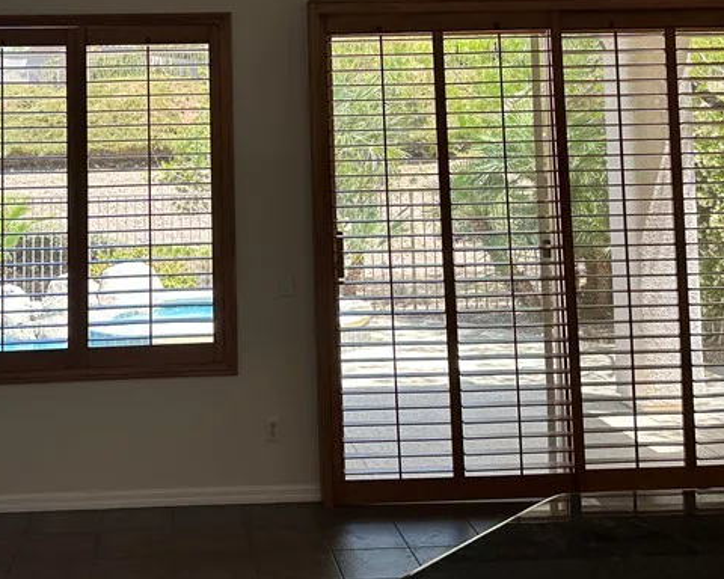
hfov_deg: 36.8
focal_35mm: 50
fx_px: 1071
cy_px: 100
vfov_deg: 29.4
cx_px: 225
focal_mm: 6.86
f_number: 1.78
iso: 80
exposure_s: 1/264
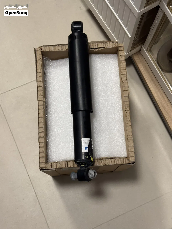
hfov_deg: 30.3
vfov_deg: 39.7
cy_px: 114
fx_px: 318
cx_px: 86
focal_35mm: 48
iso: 125
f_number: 1.78
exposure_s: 1/50
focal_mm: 6.76
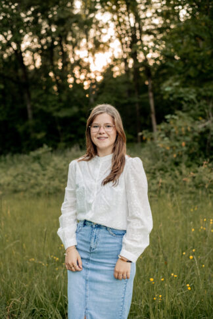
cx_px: 106
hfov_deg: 27.0
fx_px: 443
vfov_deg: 39.6
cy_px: 160
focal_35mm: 50
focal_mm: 50
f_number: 2.5
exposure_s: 1/800
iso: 640
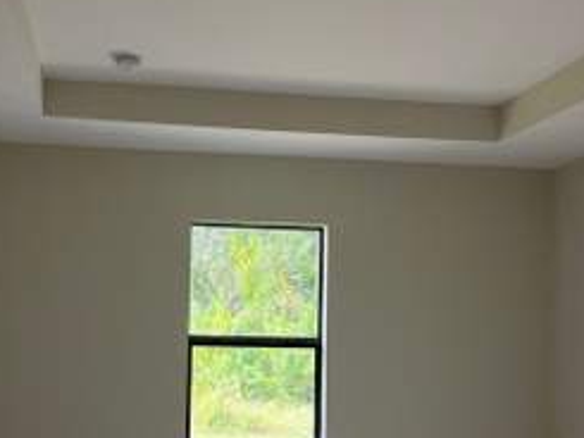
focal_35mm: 51
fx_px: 861
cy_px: 281
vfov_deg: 28.5
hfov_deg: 37.4
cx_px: 250
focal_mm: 5.7
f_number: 1.5
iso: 80
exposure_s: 1/121
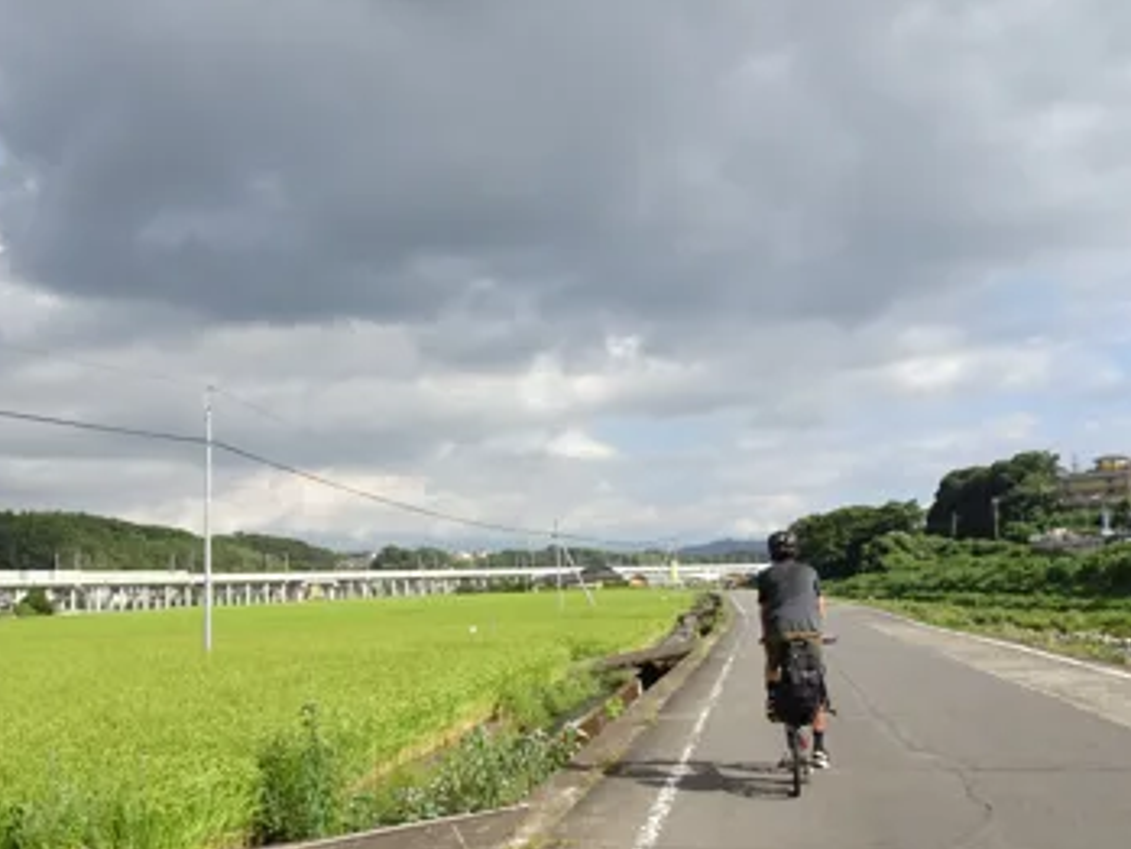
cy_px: 476
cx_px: 554
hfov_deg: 55.3
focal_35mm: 33
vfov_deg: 42.9
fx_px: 1079
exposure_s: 1/400
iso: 80
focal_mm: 4.1
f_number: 4.5
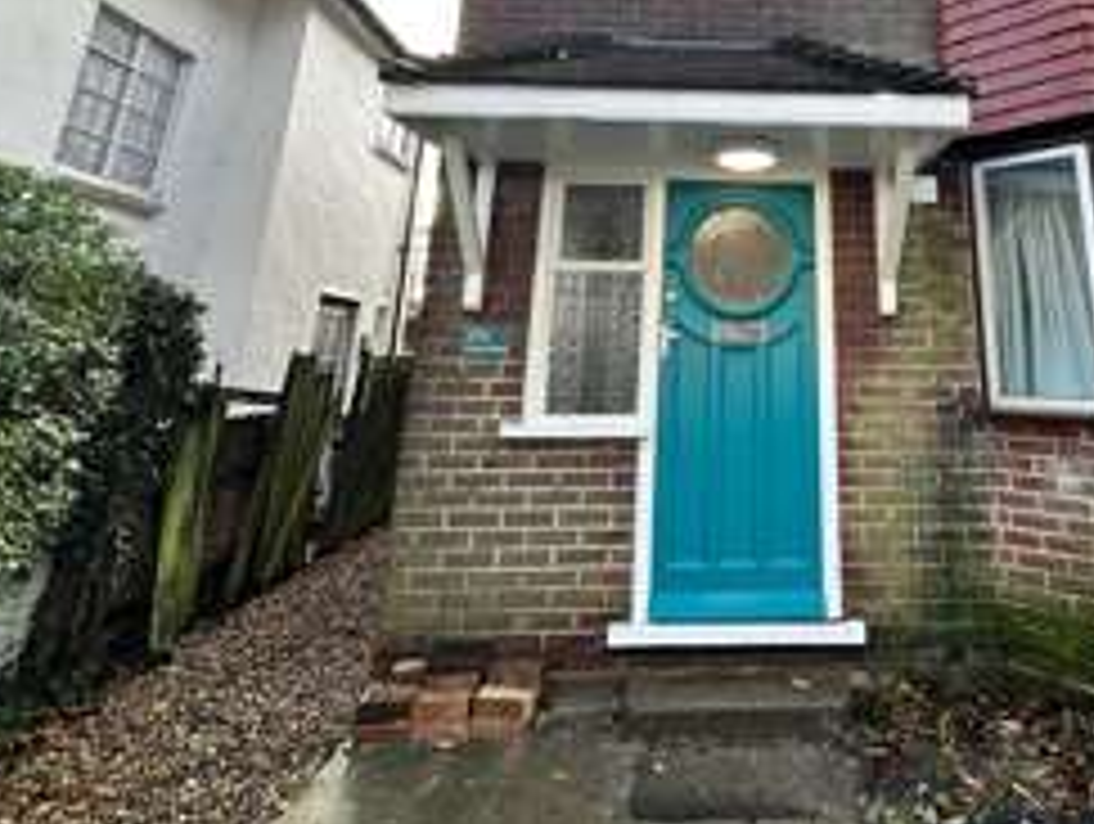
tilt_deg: +16.3
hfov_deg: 71.0
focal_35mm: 23
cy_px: 158
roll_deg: -0.3
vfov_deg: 54.7
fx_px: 728
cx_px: 756
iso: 80
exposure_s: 1/100
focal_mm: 2.22
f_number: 2.2
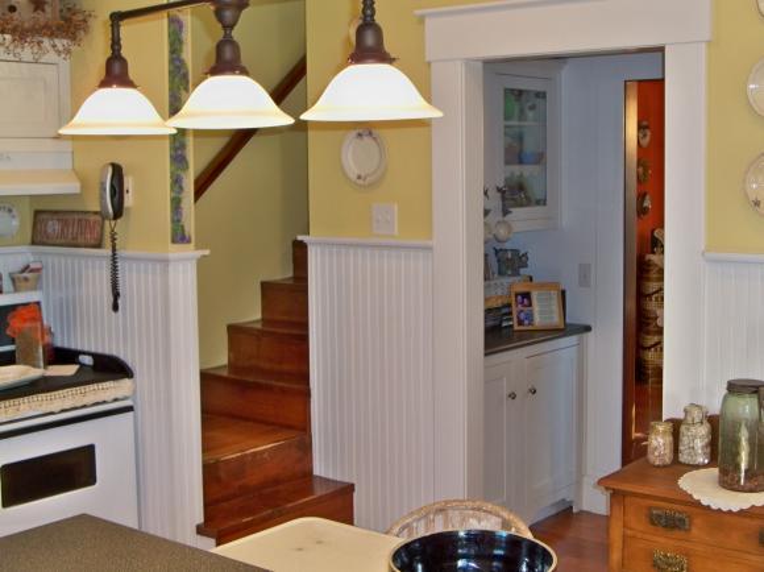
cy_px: 286
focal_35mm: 50
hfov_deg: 38.2
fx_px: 1103
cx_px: 382
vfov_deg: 29.1
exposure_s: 1/30
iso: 200
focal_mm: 8.8
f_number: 3.8
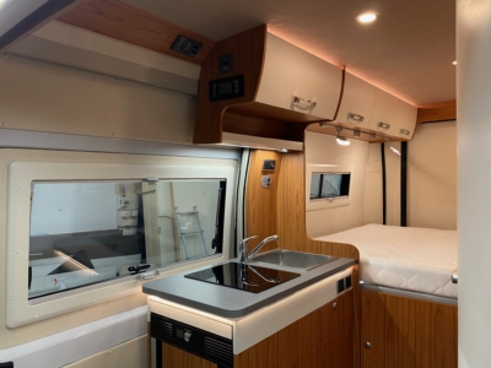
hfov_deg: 67.3
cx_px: 246
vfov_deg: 53.1
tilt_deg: +1.8
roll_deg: -1.0
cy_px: 184
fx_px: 369
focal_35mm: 26
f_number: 1.8
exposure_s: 1/50
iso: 125
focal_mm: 4.25
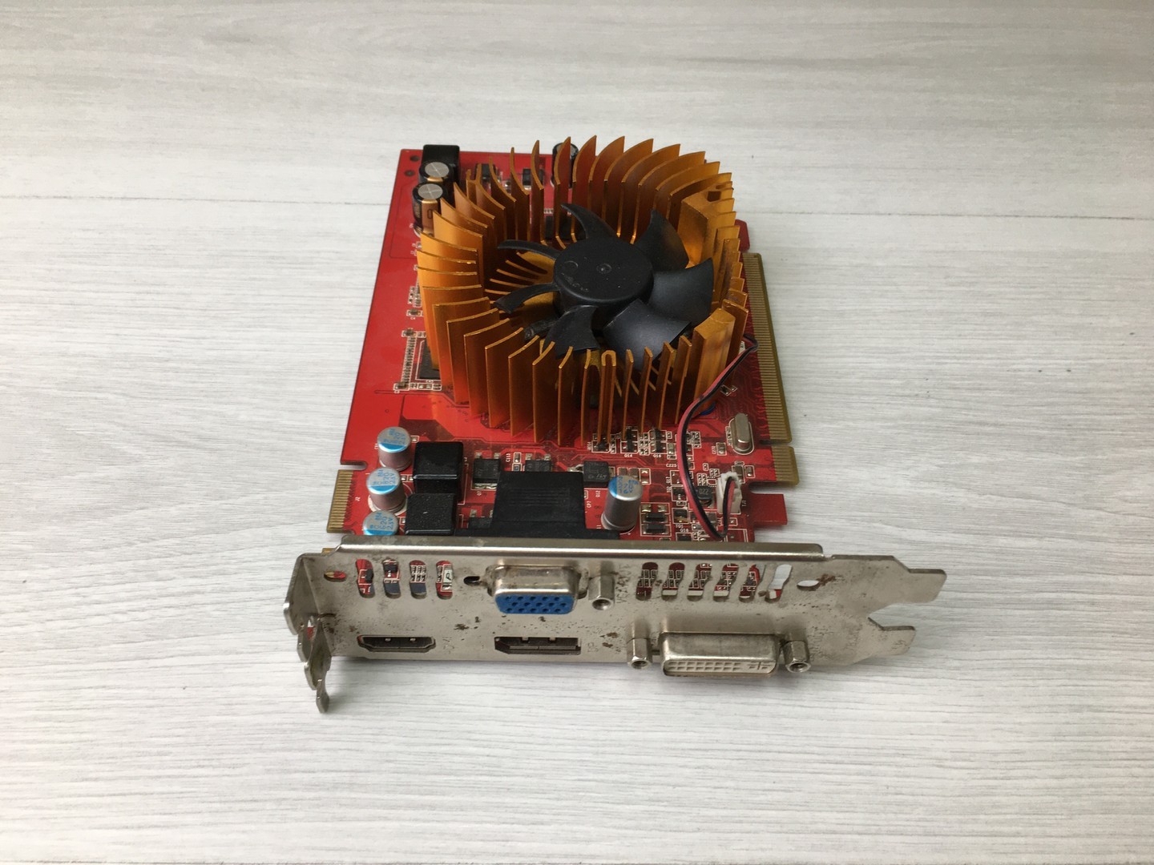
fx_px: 967
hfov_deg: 61.7
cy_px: 432
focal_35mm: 29
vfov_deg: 48.2
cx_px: 577
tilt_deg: -50.5
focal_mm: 4.15
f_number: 2.2
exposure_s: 1/100
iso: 40
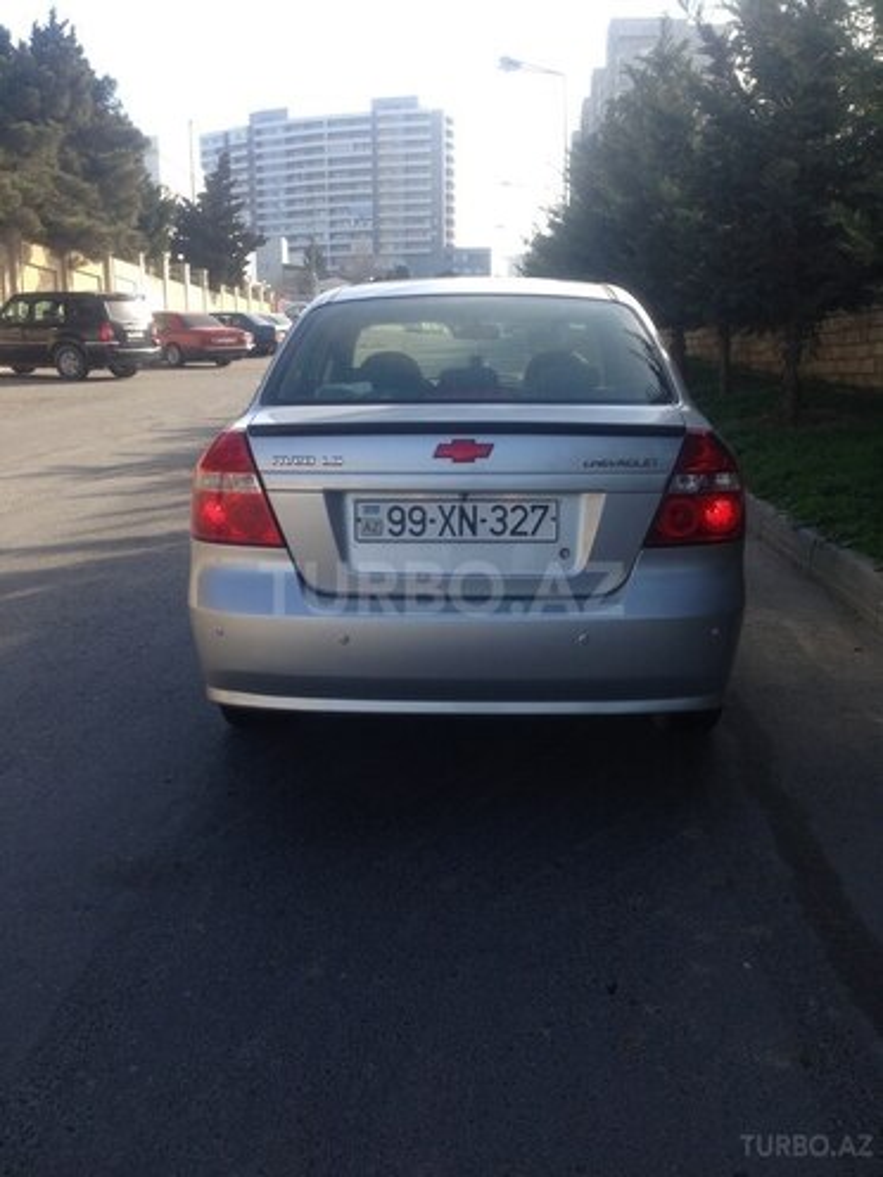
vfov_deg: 55.4
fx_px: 1122
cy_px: 588
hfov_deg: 42.9
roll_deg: +0.4
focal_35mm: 33
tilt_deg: -5.4
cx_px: 442
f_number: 2.4
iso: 50
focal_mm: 4.12
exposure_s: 1/547
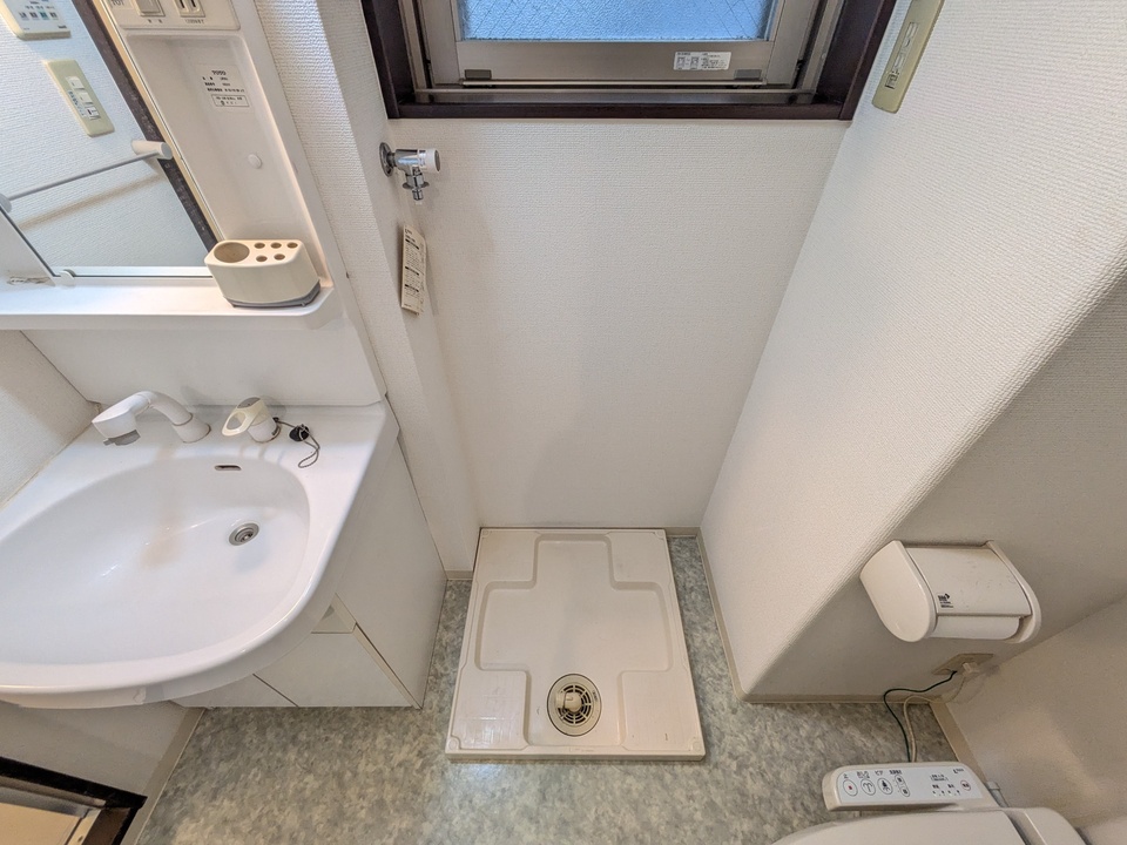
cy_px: 422
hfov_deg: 102.1
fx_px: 456
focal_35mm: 14
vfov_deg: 85.7
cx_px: 564
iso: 105
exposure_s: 1/40
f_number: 2.2
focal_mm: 1.83
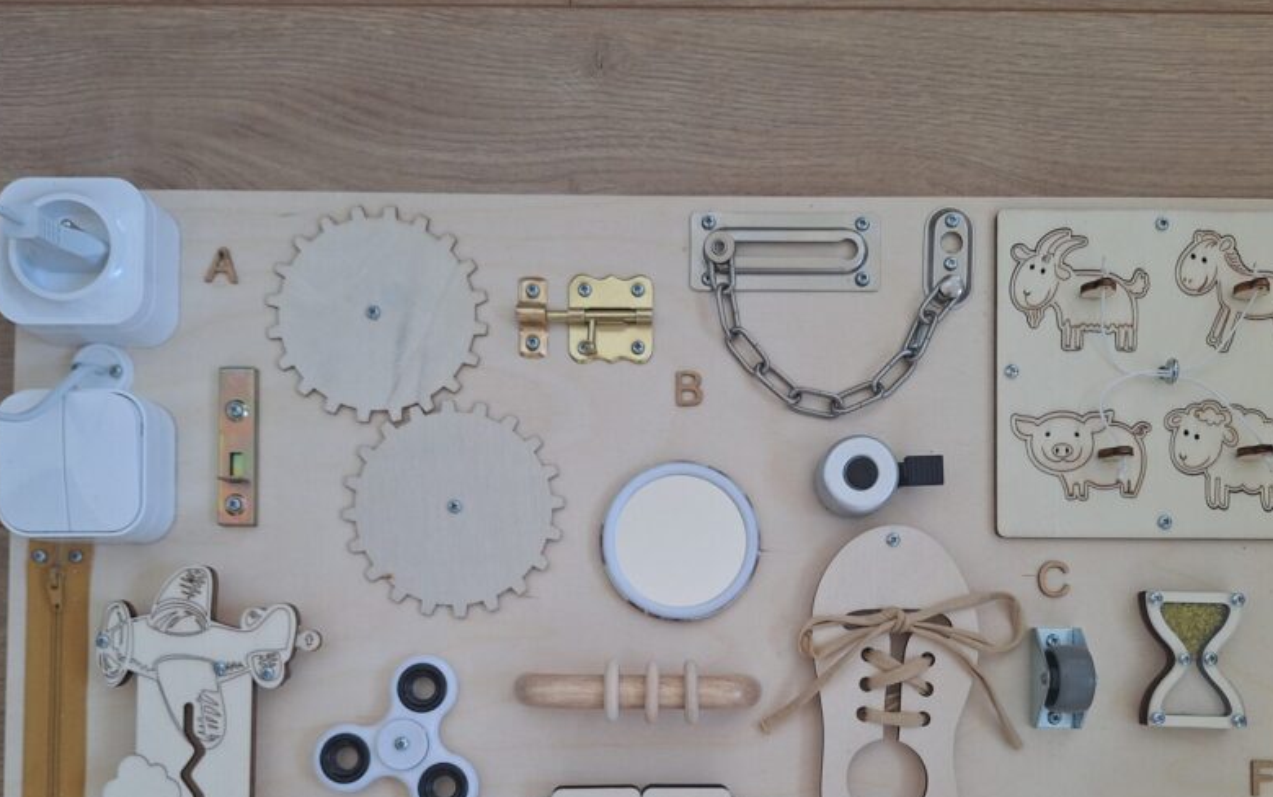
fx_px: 1111
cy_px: 599
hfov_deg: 59.6
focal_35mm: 32
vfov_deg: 38.4
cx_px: 682
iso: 100
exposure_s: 1/50
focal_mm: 5.54
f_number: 1.8
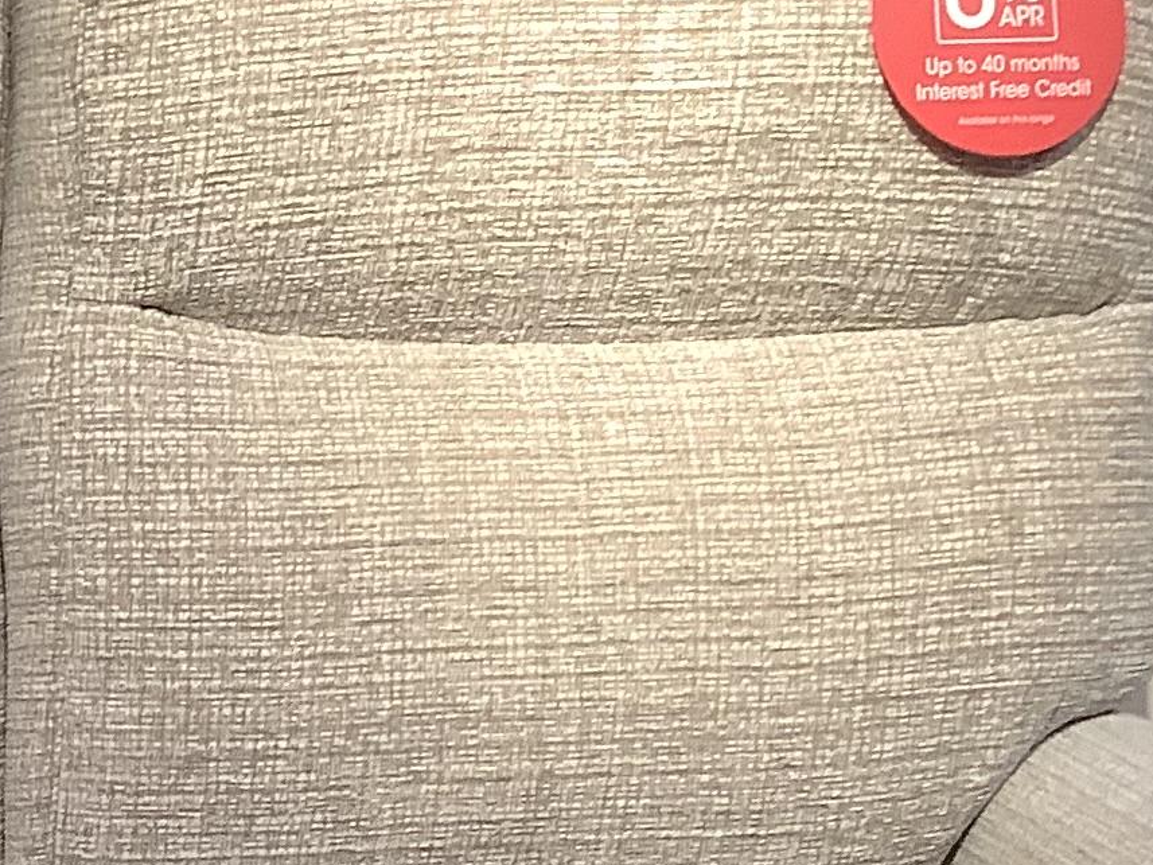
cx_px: -431
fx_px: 3931
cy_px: 1314
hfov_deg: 15.7
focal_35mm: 118
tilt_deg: -32.0
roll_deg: -0.3
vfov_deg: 12.0
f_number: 2.4
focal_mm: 3.3
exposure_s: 1/50
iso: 64
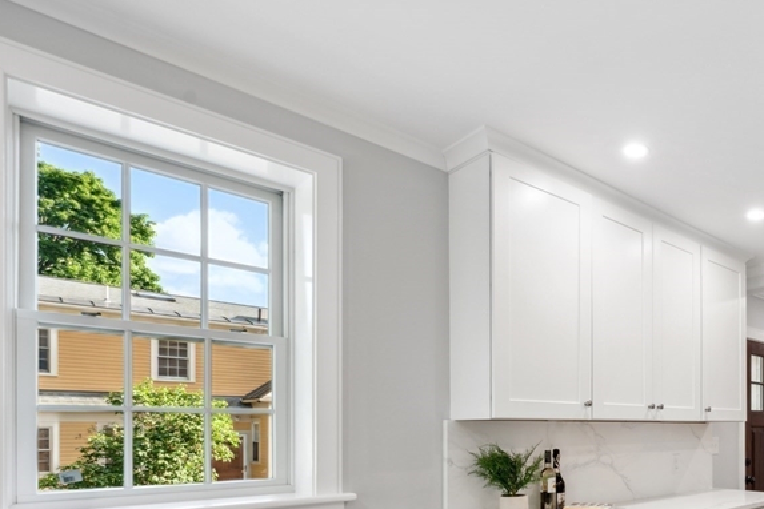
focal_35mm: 25
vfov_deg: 47.7
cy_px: 426
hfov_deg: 62.8
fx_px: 531
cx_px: 652
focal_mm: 14
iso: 100
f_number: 8
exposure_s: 1/5
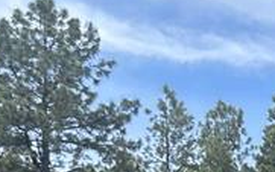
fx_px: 1169
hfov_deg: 11.7
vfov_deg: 7.6
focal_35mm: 156
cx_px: 588
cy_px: 466
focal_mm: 5.96
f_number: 1.6
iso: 50
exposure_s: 1/1458
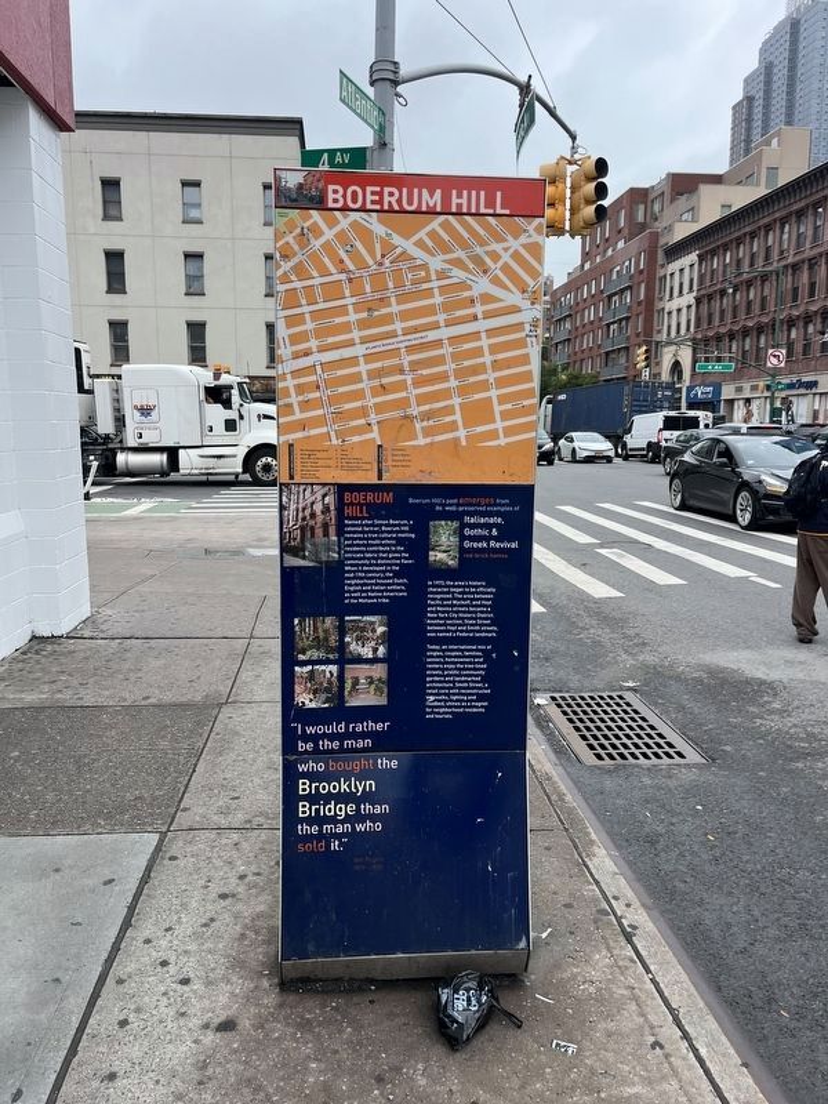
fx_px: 829
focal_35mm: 26
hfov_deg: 53.1
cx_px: 414
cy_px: 552
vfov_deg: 67.3
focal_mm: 5.1
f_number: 1.6
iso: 50
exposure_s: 1/1075
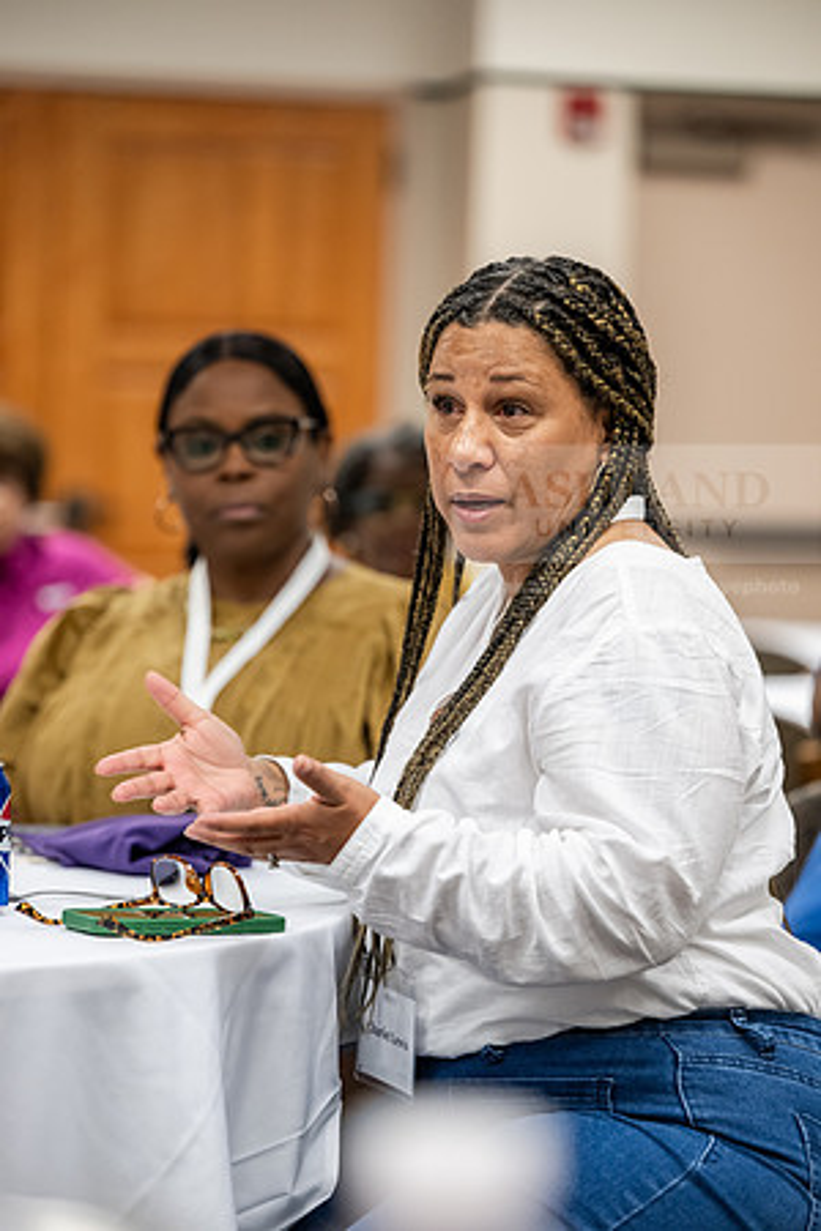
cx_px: 410
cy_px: 616
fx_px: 4105
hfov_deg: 11.4
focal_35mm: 120
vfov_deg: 17.1
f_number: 2.8
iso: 2000
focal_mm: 120
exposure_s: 1/200
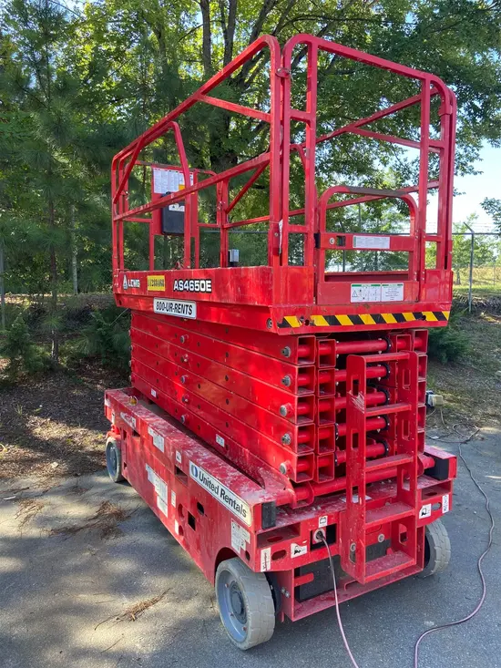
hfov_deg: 53.1
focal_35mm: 26
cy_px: 334
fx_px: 502
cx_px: 250
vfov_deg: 67.3
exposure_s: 1/171
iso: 32
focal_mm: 4.25
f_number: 1.8
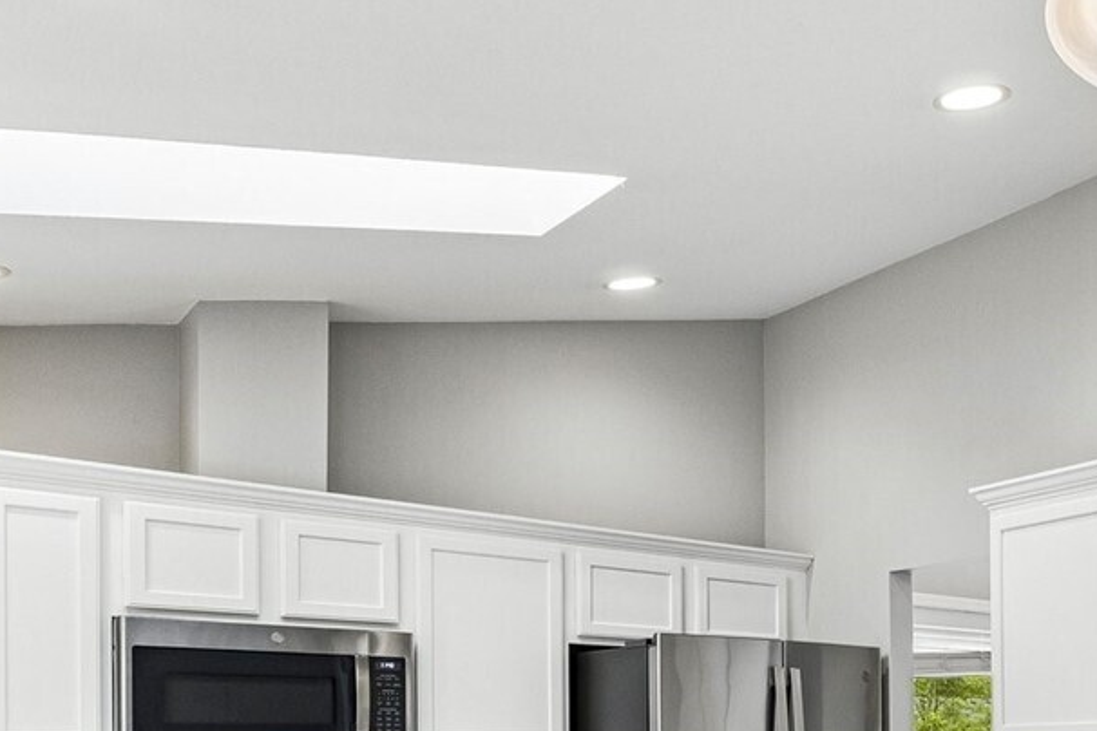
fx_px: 1280
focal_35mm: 42
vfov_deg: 29.4
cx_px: 1107
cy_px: 761
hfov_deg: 40.4
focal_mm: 10
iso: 250
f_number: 9
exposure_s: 1/8
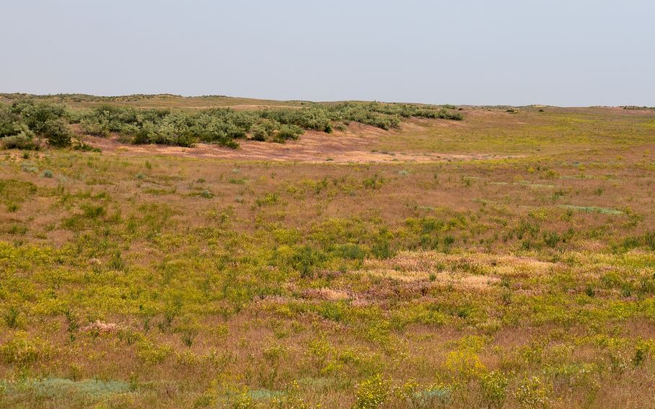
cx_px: 355
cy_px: 115
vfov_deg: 17.8
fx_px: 1299
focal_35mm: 73
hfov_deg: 28.3
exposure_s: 1/160
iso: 100
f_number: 11
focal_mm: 31
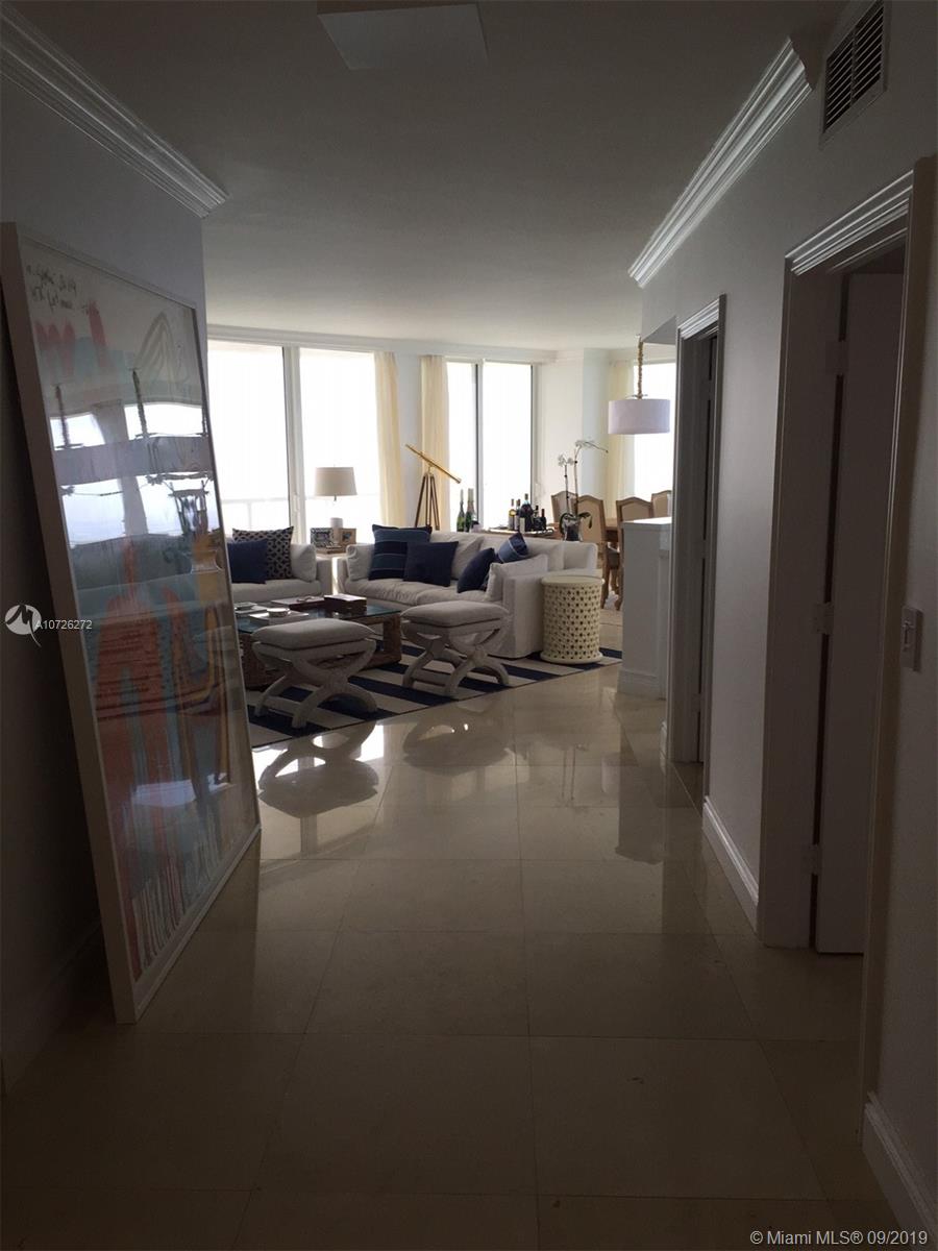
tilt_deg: -9.7
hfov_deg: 48.2
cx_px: 469
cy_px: 626
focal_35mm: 29
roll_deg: +1.1
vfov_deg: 61.7
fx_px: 1048
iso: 50
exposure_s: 1/120
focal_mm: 4.15
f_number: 2.2
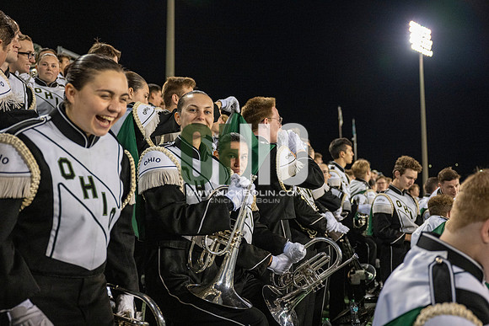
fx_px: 543
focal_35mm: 40
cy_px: 163
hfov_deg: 48.4
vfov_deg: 33.4
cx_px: 244
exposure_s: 1/500
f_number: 3.2
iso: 2000
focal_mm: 40
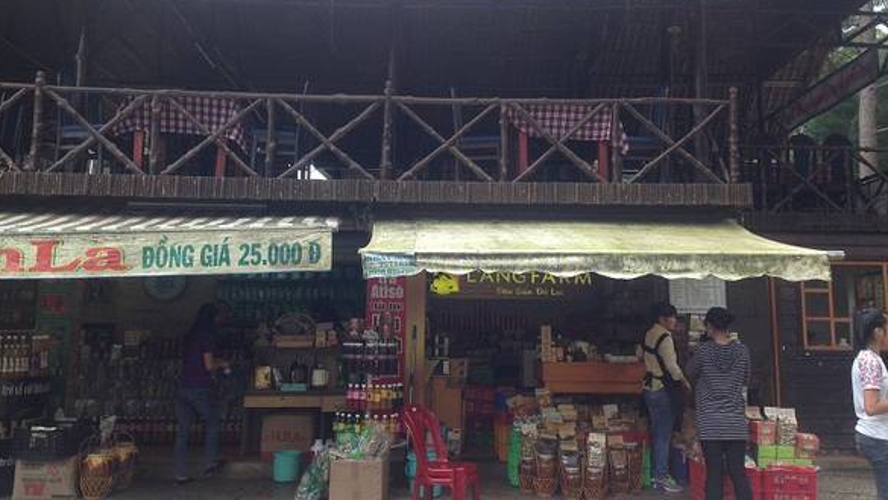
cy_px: 183
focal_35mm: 39
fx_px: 918
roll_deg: -0.1
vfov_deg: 30.3
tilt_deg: +11.7
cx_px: 446
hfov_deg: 51.6
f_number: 2.4
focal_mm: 4.28
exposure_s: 1/308
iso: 50
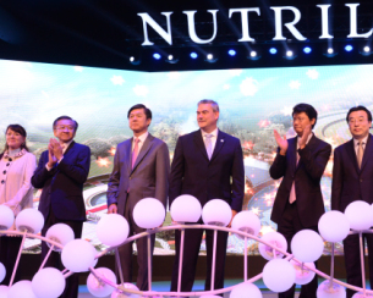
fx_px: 684
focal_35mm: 62
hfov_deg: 30.2
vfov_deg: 24.6
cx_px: 254
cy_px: 125
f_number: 8
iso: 1600
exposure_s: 1/200
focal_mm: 31
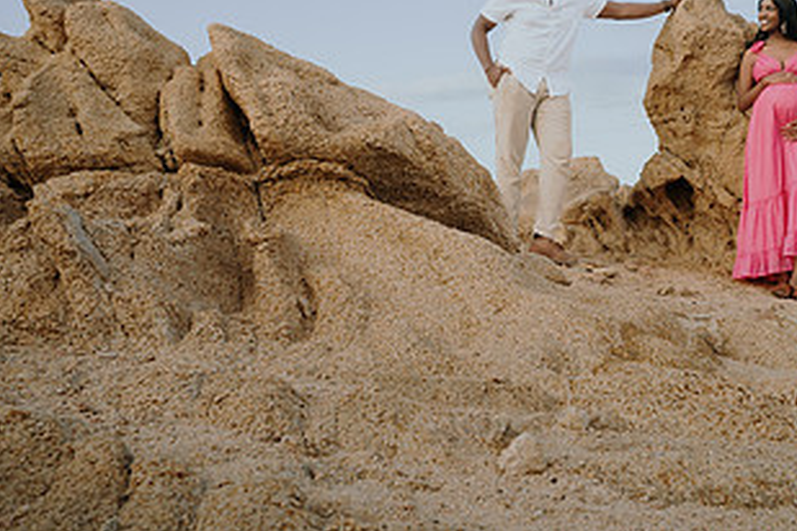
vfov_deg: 32.9
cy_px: 35
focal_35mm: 38
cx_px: 531
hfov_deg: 49.8
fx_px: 841
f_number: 8
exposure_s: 1/160
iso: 100
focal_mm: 20
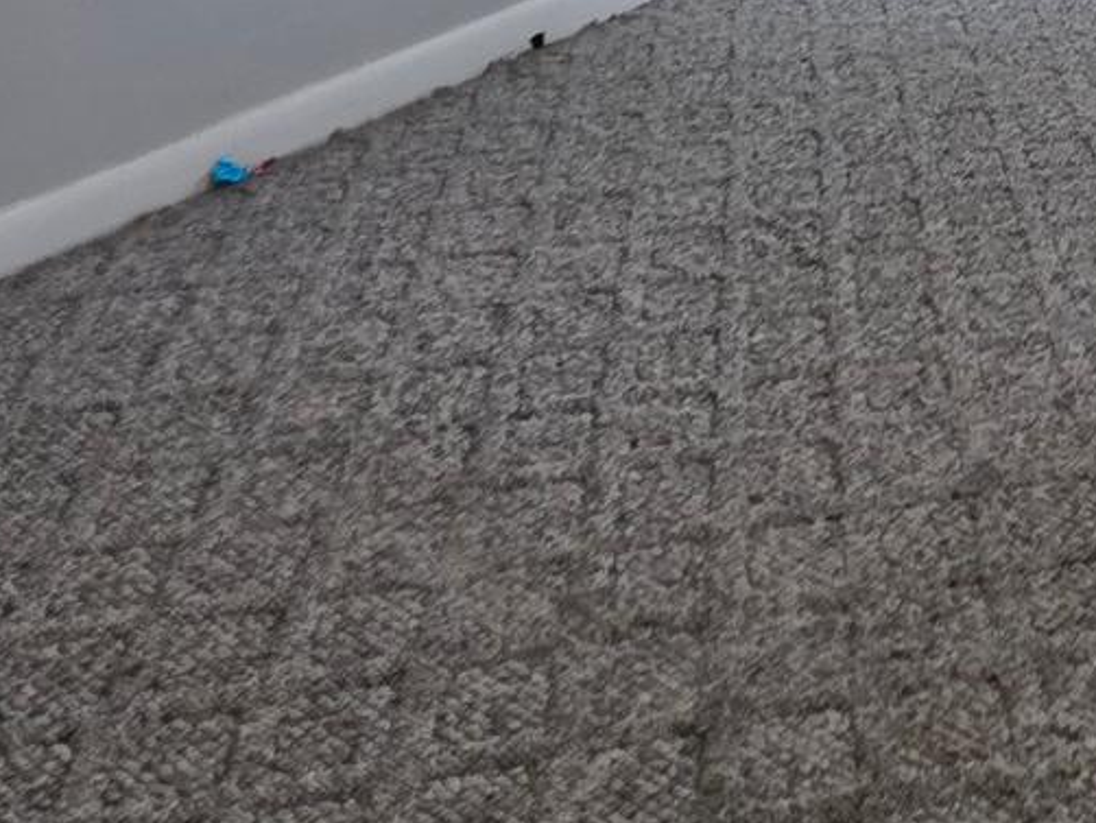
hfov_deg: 31.6
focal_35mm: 53
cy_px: -670
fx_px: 1679
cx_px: 1234
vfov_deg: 19.9
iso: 200
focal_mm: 2.2
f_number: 1.9
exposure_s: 1/60
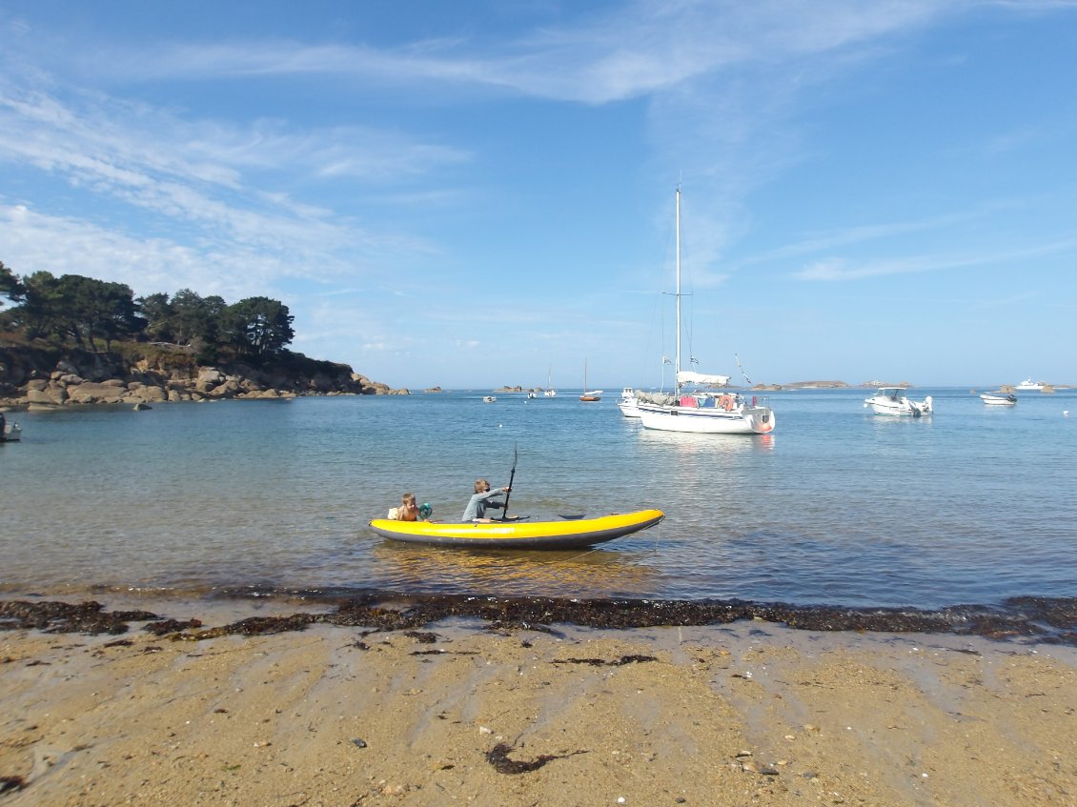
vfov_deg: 51.3
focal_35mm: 27
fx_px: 840
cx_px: 538
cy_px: 404
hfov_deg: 65.3
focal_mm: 4.9
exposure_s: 1/106
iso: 100
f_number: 10.4
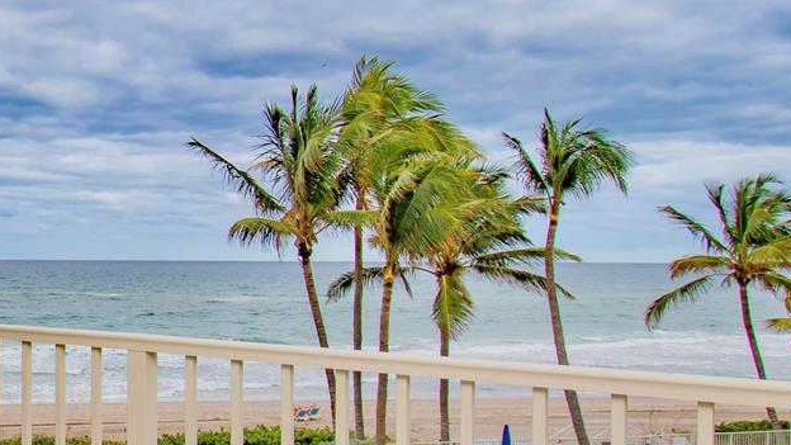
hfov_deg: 37.4
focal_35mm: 44
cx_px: -106
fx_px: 930
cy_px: 248
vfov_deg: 26.9
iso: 100
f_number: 9
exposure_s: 1/200
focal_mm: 11
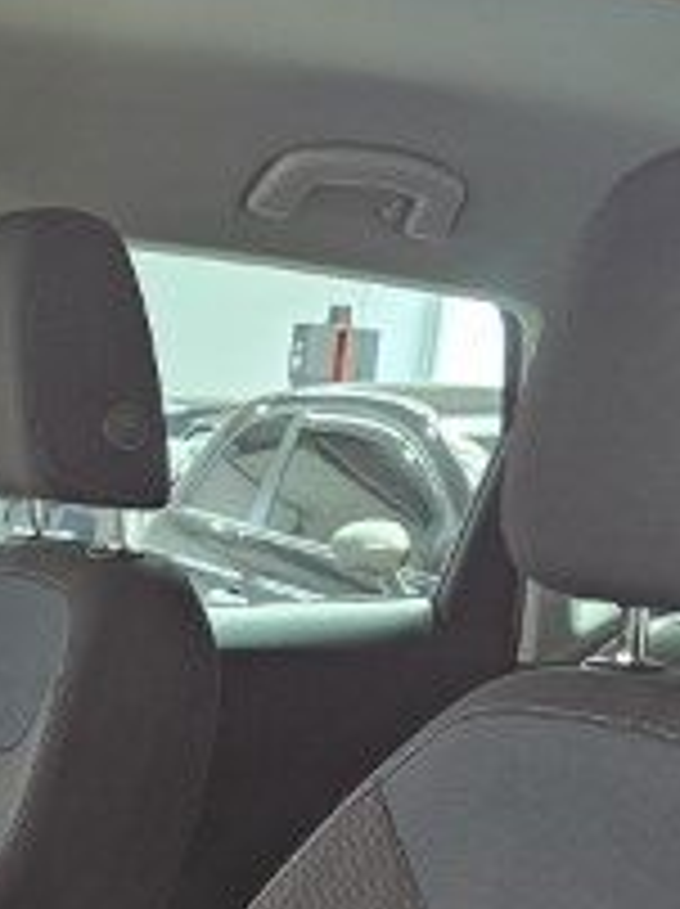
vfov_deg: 21.9
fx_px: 1916
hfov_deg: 19.4
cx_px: -36
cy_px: 1390
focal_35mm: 73
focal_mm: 6.3
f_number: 1.7
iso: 800
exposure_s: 1/100
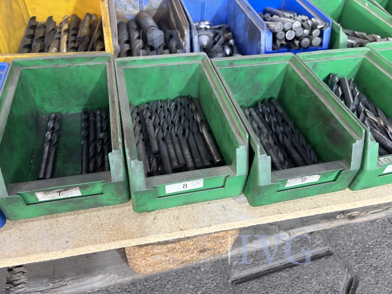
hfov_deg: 67.3
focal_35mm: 26
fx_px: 294
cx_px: 196
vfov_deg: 53.1
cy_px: 147
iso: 320
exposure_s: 1/60
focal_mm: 5.96
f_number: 1.6
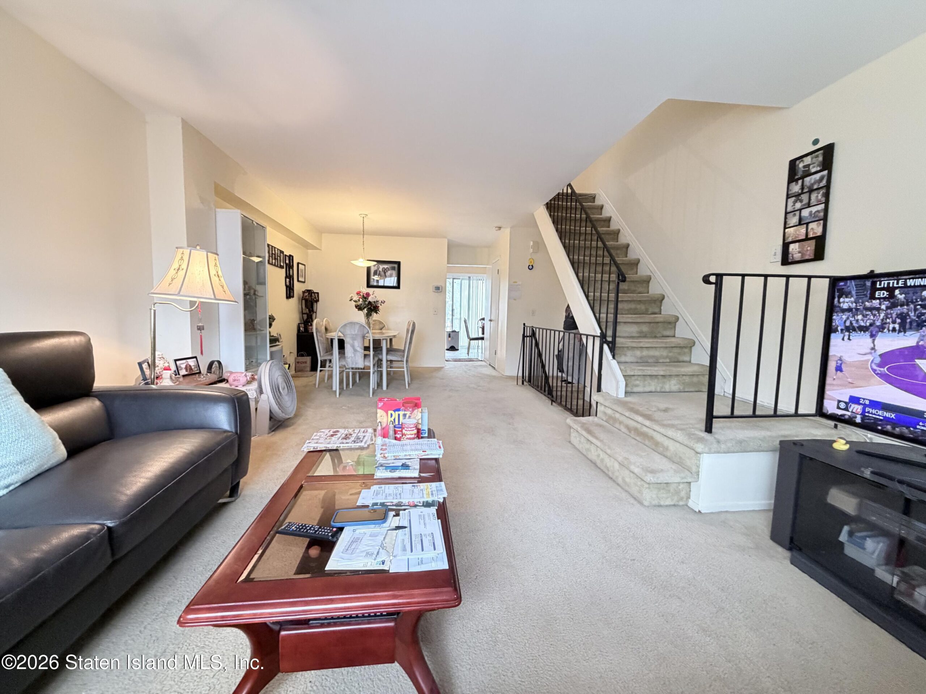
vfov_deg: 85.7
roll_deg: -0.8
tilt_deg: -5.4
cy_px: 347
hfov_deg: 102.1
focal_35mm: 14
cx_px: 463
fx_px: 375
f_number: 2.2
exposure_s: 1/60
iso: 500
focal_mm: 2.22
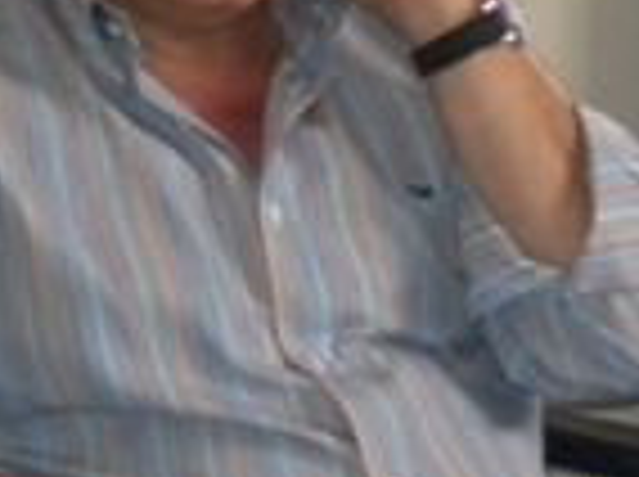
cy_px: 112
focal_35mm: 158
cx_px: 320
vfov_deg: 9.3
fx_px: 2912
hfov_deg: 12.5
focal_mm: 6.3
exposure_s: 1/30
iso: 400
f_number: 3.1
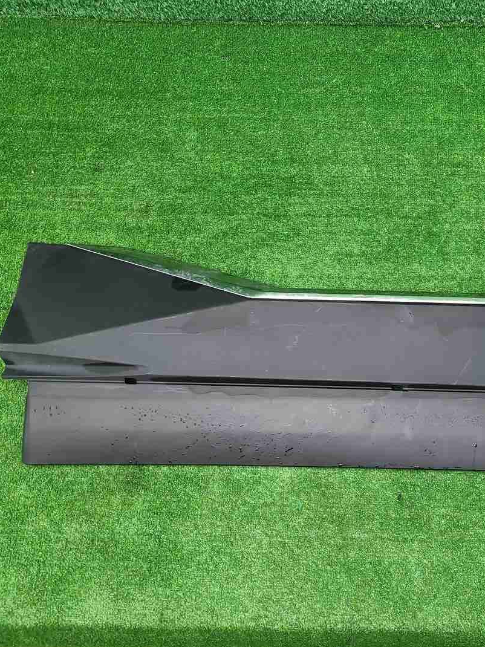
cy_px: 324
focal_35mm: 35
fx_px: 654
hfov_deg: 39.4
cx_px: 376
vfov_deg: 52.6
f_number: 1.8
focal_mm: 5.4
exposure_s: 1/50
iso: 229
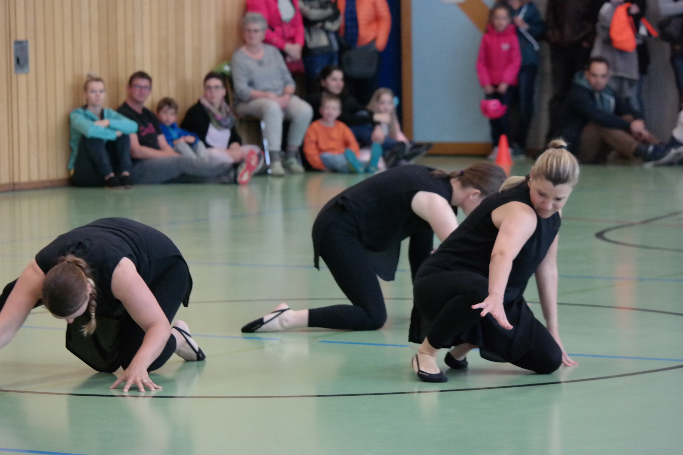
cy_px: 228
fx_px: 3300
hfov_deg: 11.8
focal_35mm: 174
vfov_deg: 7.9
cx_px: 342
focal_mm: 113
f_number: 5
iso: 3200
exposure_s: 1/125
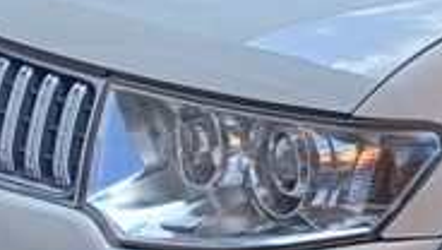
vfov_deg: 9.9
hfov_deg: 15.9
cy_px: 161
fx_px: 1443
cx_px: 682
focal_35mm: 123
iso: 20
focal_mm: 3.98
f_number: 1.8
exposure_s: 1/230
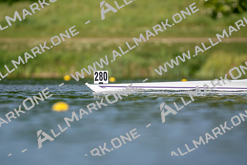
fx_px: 4117
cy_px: 82
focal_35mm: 600
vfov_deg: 2.3
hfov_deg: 3.4
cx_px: 124
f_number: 3.2
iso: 100
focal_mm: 400
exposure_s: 1/2000
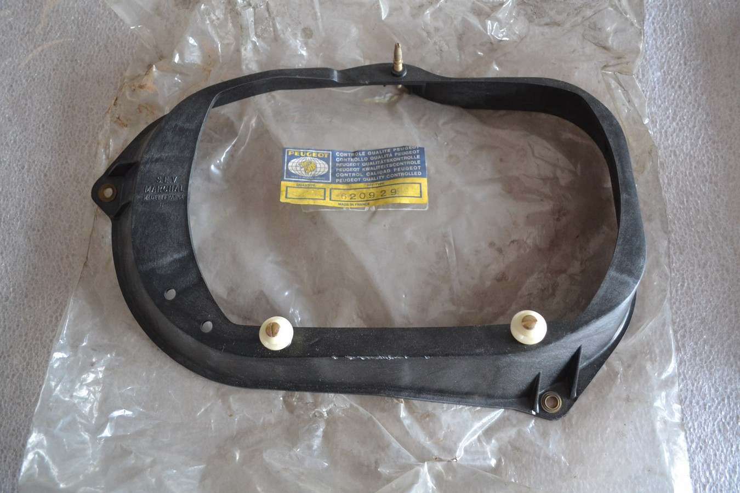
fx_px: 555
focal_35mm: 27
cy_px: 246
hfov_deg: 67.4
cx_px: 370
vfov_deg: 47.9
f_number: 3.5
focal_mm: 18
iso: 1800
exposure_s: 1/60
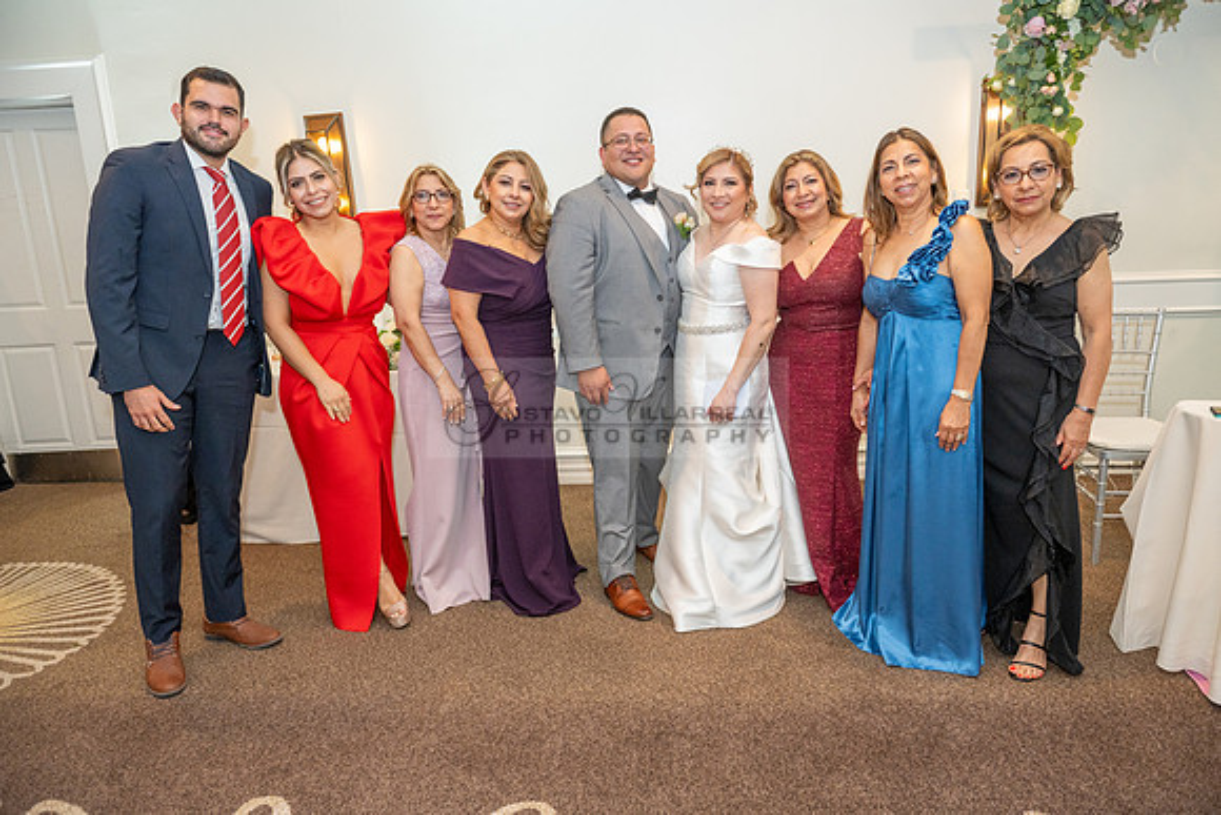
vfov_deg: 53.2
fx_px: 814
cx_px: 610
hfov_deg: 73.7
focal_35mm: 24
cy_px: 408
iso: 800
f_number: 3.5
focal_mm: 24
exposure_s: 1/125
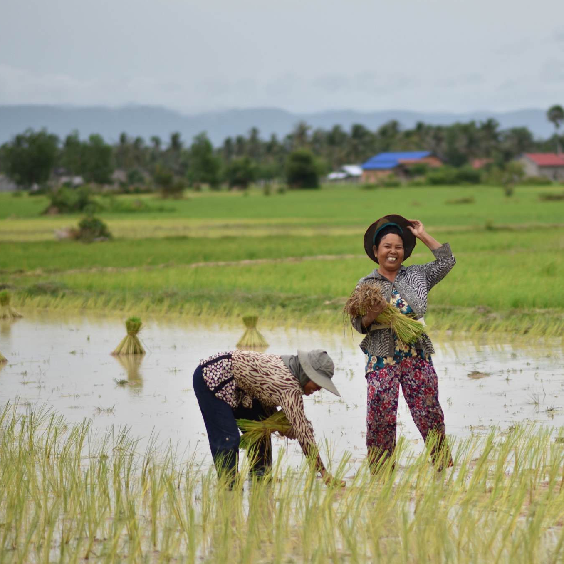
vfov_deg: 10.7
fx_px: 3016
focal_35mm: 164
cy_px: 283
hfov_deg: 10.7
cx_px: 407
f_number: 1.8
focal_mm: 85
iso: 100
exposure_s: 1/2500
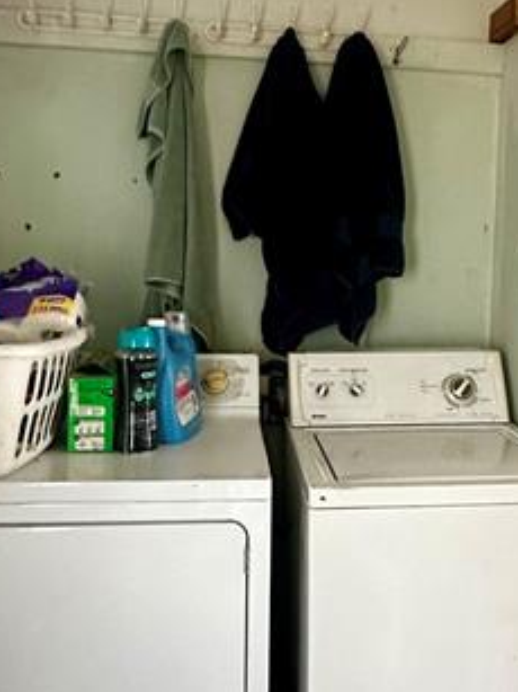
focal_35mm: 35
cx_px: 297
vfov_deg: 52.5
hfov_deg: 40.6
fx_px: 699
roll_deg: -1.4
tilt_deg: -2.6
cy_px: 307
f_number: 2.2
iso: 1000
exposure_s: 1/60
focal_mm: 2.22
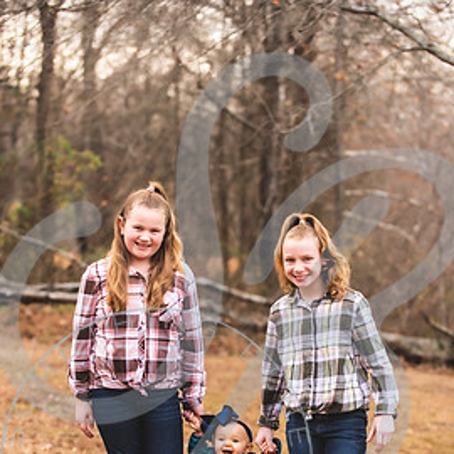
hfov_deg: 12.6
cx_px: 232
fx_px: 2063
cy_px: 336
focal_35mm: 139
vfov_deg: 12.5
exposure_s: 1/400
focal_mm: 98
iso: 500
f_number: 4
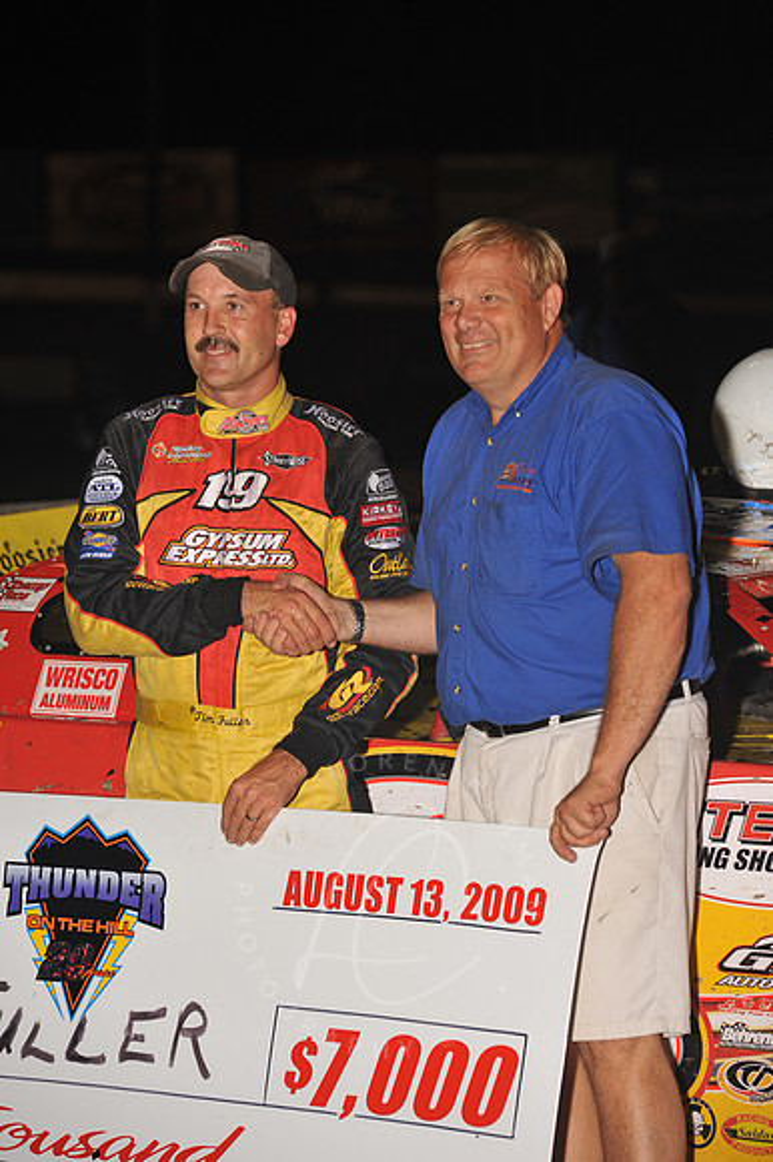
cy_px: 581
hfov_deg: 9.5
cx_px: 386
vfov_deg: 14.2
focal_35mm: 145
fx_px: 4675
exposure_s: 1/250
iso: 640
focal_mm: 145
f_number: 5.6
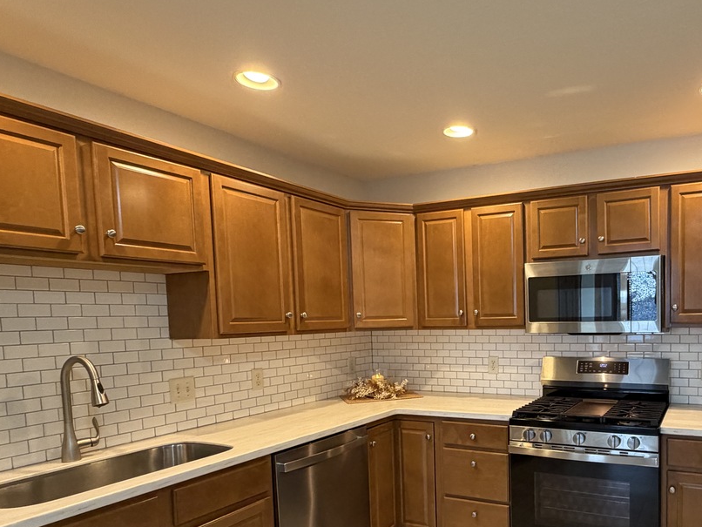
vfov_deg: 53.9
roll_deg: +1.6
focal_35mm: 25
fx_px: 507
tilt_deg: -3.2
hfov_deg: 66.1
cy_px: 348
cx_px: 506
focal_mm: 2.22
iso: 320
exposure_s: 1/60
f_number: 2.2
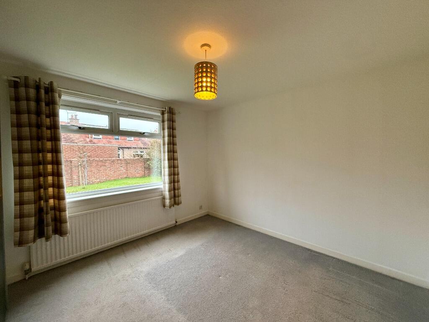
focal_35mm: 14
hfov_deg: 102.1
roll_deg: +0.0
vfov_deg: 85.7
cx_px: 214
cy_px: 161
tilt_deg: -2.0
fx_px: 174
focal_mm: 2.22
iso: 250
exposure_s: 1/99
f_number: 2.2
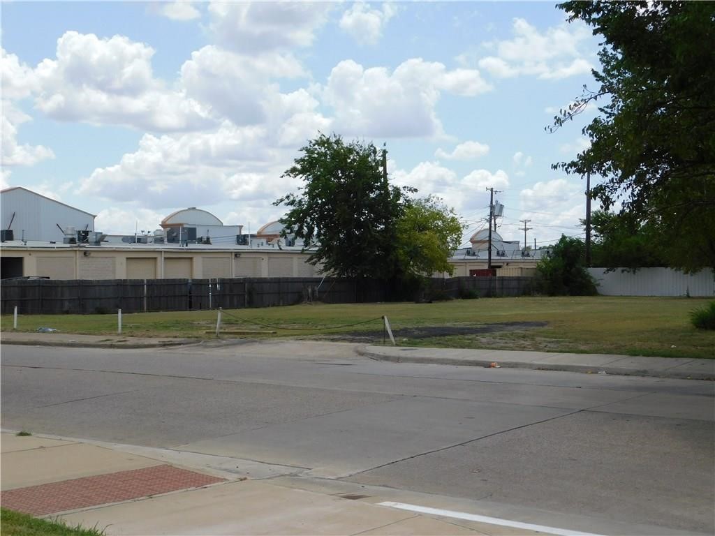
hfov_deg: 37.5
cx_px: 358
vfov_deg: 28.6
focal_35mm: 51
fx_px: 1053
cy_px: 268
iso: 125
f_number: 3.8
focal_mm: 9
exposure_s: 1/1250
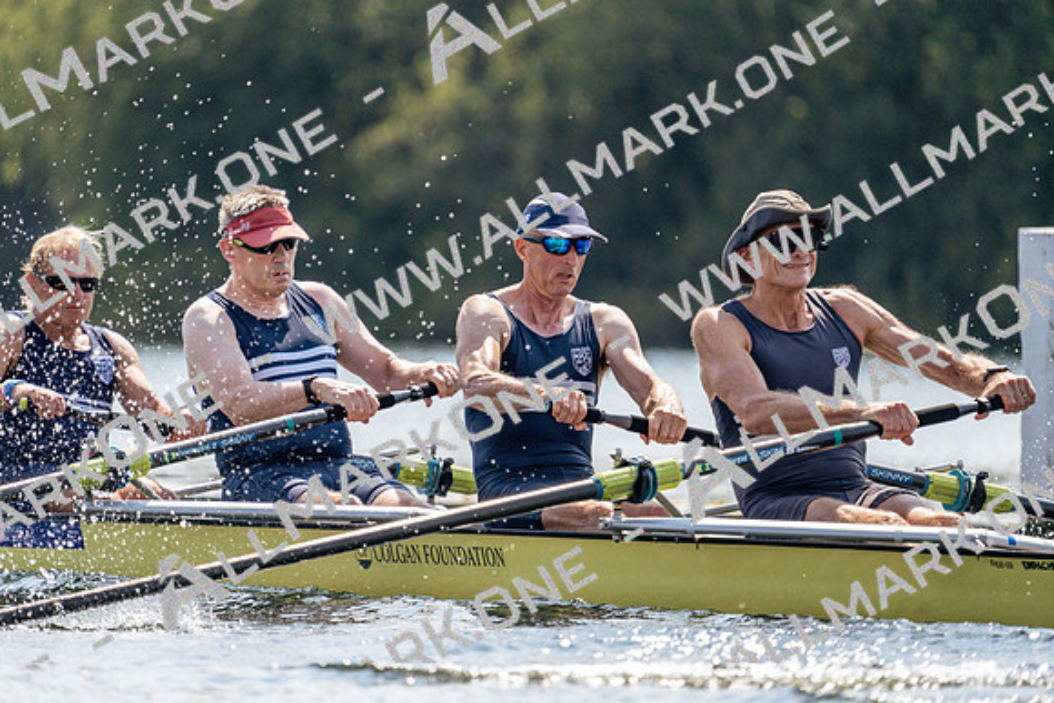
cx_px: 527
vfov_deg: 2.5
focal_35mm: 541
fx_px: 15842
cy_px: 352
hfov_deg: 3.8
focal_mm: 541
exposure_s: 1/1600
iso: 400
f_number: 6.3
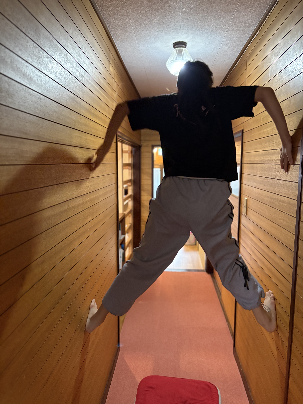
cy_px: 202
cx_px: 152
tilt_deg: -7.0
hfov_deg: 53.1
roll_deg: +0.4
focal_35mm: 26
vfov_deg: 67.3
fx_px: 303
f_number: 1.6
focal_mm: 5.96
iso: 500
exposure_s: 1/30
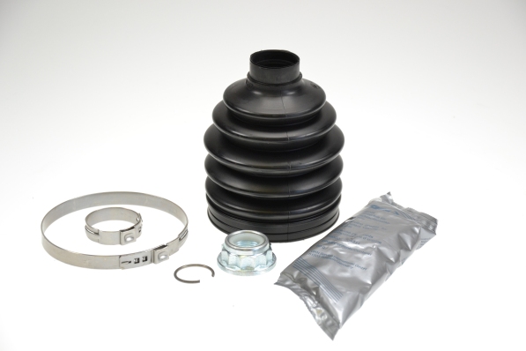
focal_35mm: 120
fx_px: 1753
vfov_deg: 11.4
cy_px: 176
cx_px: 263
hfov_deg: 17.1
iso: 800
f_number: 5.3
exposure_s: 1/400
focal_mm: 80
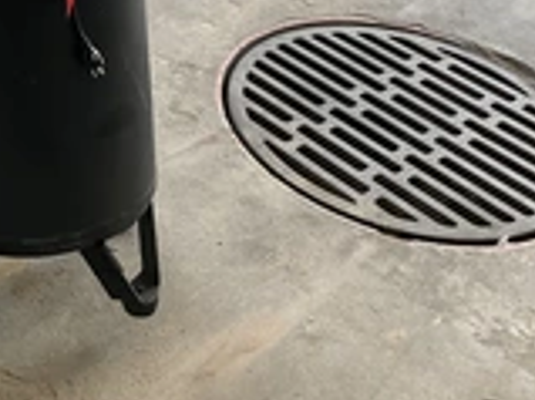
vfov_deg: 19.1
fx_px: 1127
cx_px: 13
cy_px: -71
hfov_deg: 25.5
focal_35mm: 73
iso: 32
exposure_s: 1/60
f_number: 1.8
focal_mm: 3
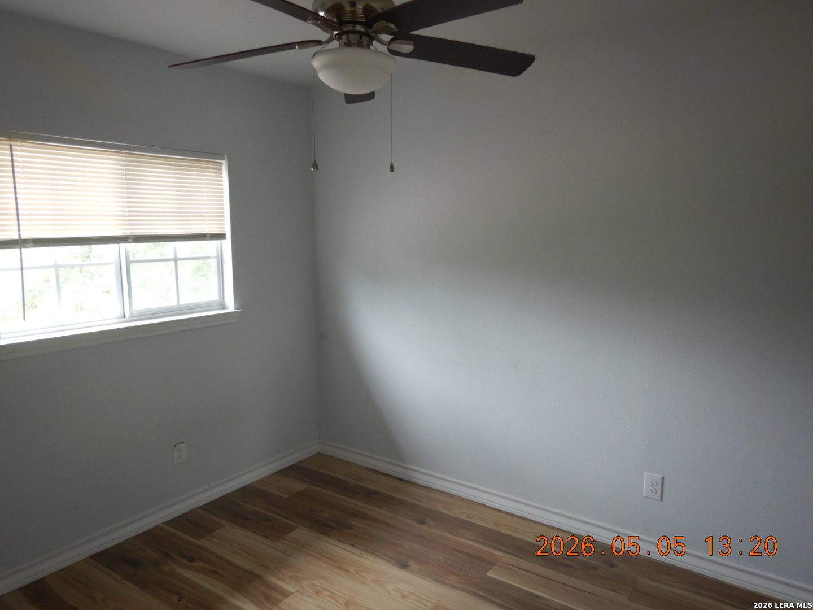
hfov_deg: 71.6
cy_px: 305
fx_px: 564
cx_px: 406
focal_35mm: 24
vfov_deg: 56.8
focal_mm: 4.3
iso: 160
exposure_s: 1/30
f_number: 2.8
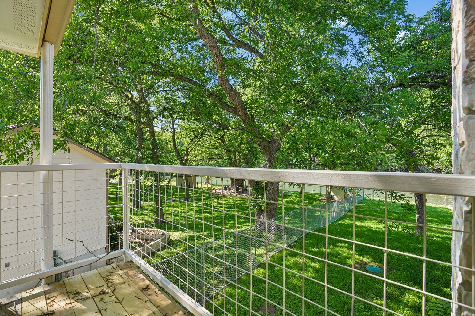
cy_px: 158
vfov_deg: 73.7
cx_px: 238
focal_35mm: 16
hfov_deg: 96.7
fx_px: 211
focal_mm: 16
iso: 400
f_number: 8
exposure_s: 1/125
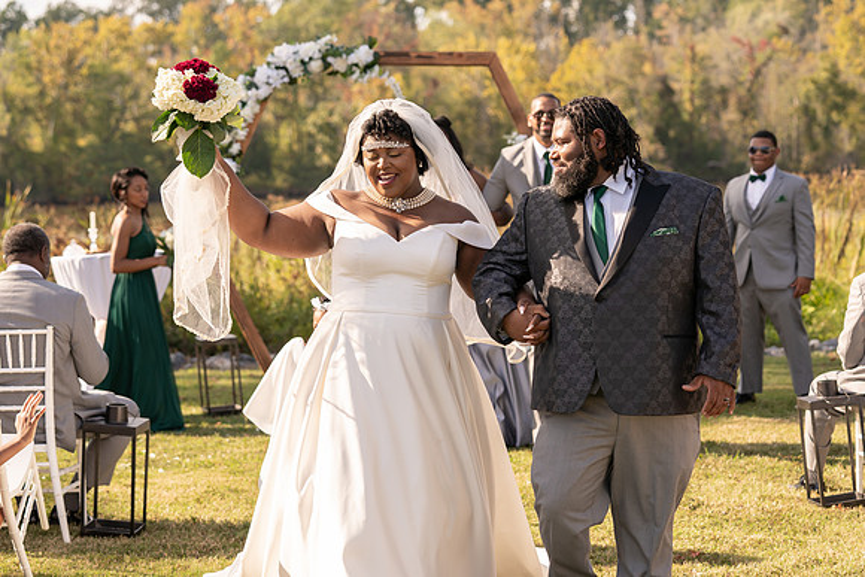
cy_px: 263
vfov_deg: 16.8
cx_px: 470
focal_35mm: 81
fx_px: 1952
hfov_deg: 25.0
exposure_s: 1/500
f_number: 4
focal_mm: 74
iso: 100
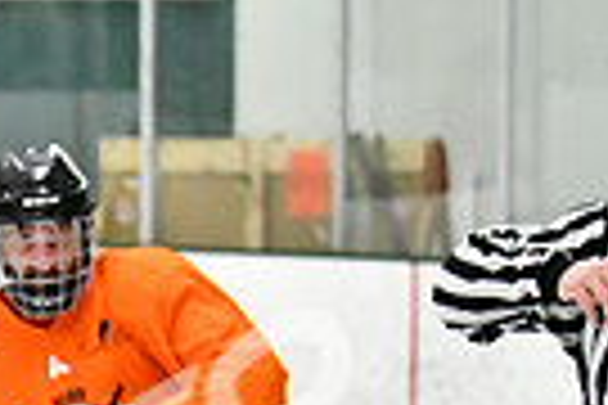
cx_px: -635
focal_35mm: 465
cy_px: 866
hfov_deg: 4.4
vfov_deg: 2.9
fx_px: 7853
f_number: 2.8
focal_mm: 72
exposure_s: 1/1250
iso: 5000
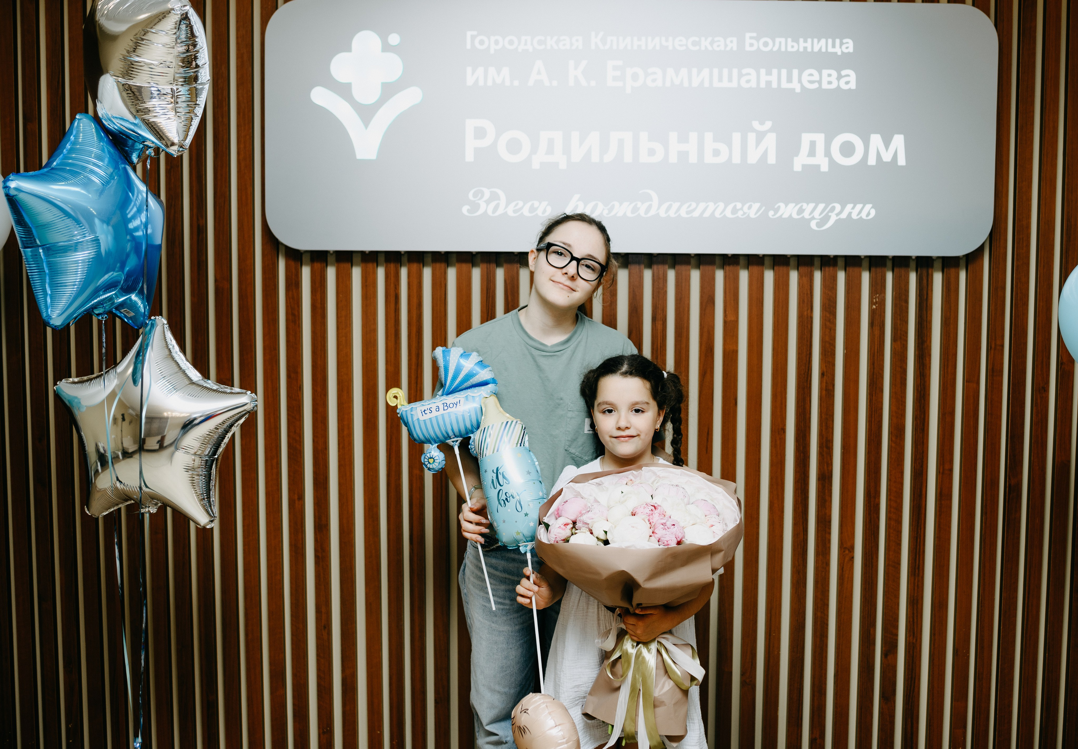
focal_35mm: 38
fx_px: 1165
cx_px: 584
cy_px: 360
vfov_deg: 35.6
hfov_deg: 49.6
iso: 125
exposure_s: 1/160
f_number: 3.2
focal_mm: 35
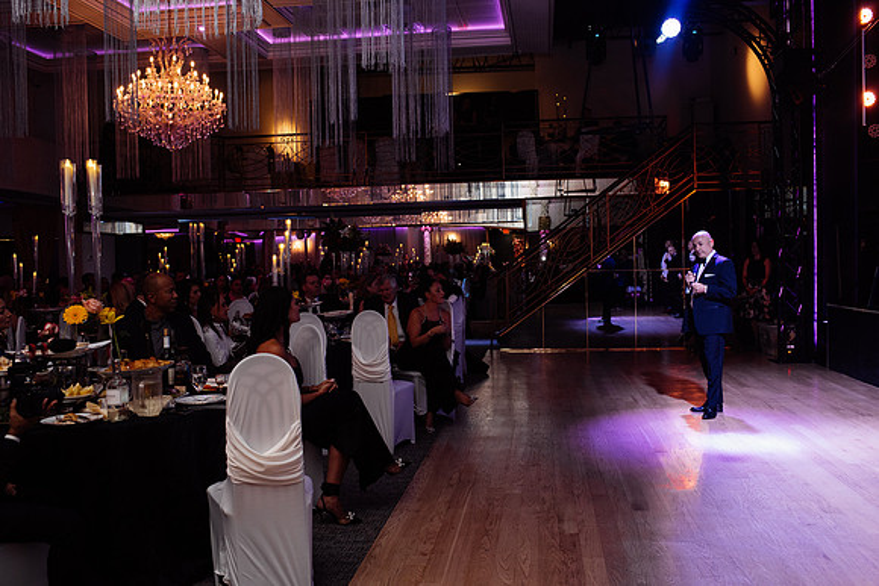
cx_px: 440
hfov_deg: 54.4
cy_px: 293
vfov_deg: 37.9
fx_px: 855
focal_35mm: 35
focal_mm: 35
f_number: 4
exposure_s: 1/200
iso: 2000
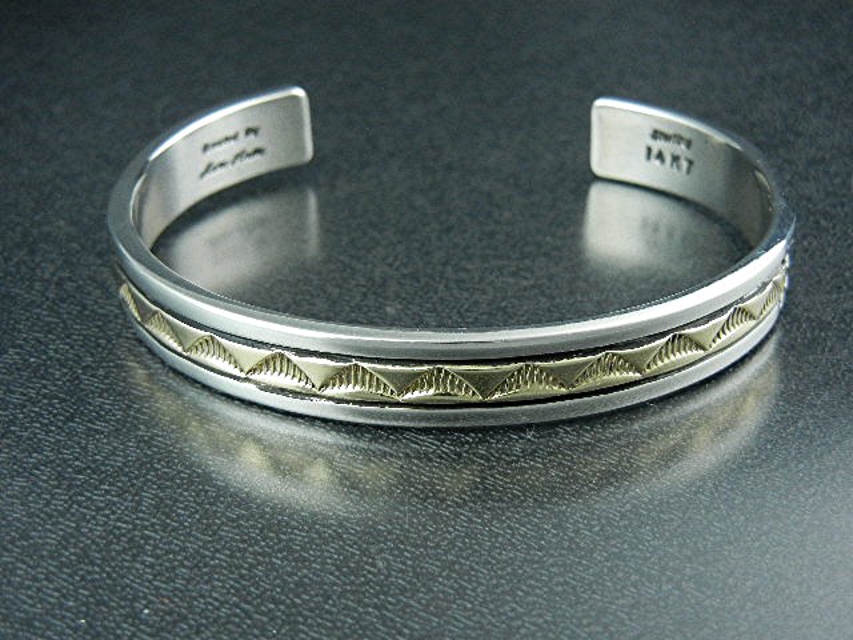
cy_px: 320
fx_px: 1676
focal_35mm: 68
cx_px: 426
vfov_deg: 21.6
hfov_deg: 28.6
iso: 400
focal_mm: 12.2
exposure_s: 1/29.5
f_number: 4.1
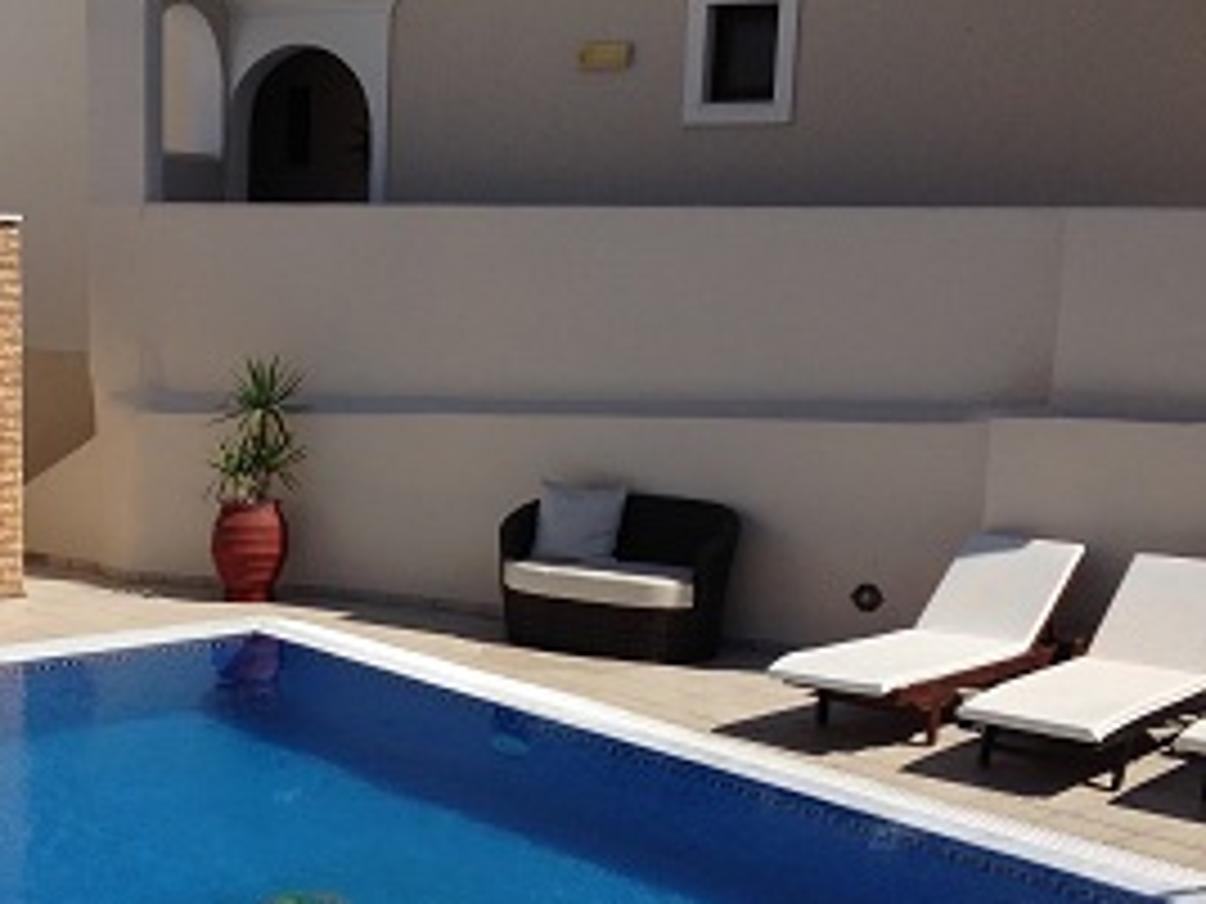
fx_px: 2230
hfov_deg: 30.0
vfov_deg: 22.8
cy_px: 639
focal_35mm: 64
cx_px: 374
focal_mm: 4.28
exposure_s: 1/3247
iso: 64
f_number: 2.4
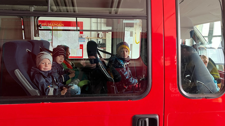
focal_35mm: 29
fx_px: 173
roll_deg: -1.1
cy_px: 55
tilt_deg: -4.6
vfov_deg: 40.1
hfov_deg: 66.1
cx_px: 112
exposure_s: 1/55
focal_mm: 5.7
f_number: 1.5
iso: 500
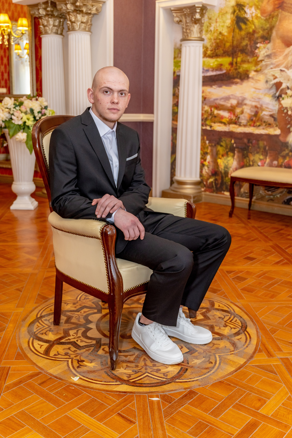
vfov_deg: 51.9
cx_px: 146
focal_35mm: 37
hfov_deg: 36.0
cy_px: 219
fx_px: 450
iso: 500
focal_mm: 37
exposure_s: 1/160
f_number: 4
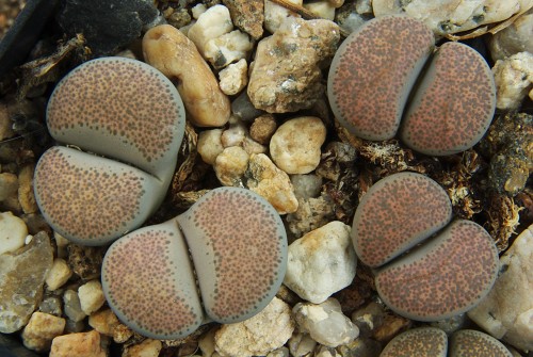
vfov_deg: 13.1
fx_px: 1557
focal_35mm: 105
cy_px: 178
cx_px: 266
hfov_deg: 19.4
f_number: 38
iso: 100
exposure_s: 4
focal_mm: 70
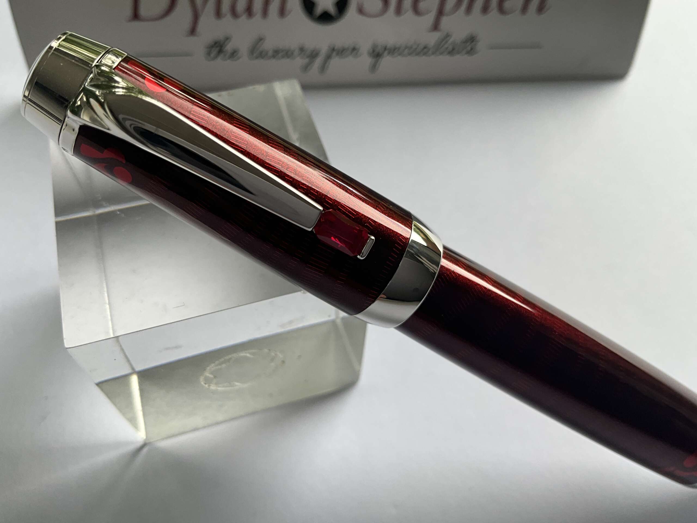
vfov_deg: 48.2
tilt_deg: -58.0
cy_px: 262
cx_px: 348
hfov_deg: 61.7
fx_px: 584
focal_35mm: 29
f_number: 1.8
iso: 25
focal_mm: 3
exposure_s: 1/122
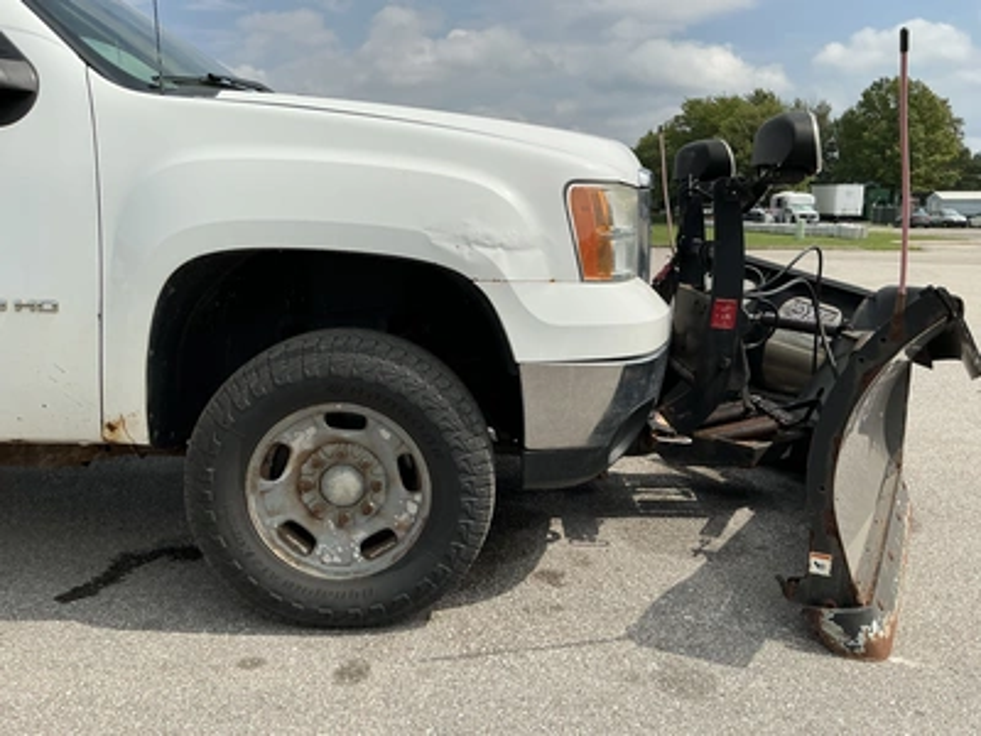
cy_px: 368
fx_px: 794
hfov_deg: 63.4
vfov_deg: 49.7
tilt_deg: -7.6
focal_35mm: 28
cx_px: 490
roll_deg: +0.7
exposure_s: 1/3322
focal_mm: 3
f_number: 1.8
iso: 25
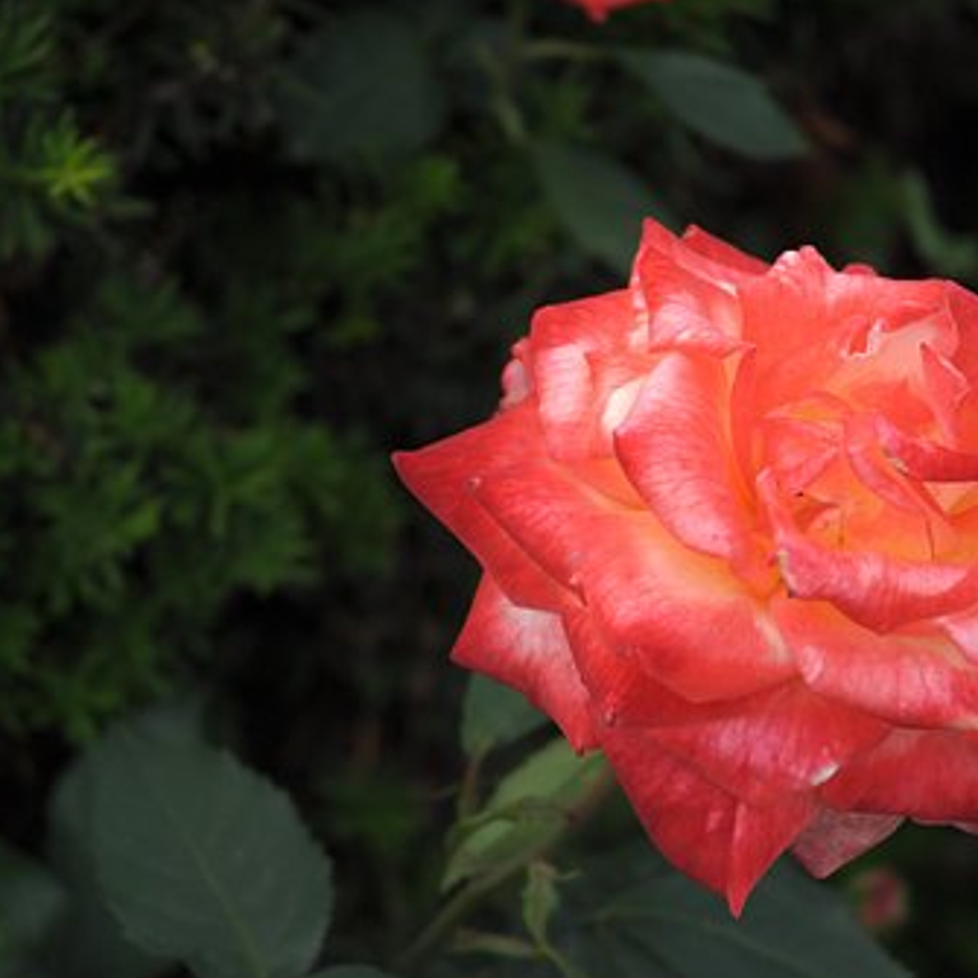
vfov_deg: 16.0
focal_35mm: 109
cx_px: 476
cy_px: 488
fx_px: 3484
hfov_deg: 16.0
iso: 200
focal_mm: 56
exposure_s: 1/320
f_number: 4.5
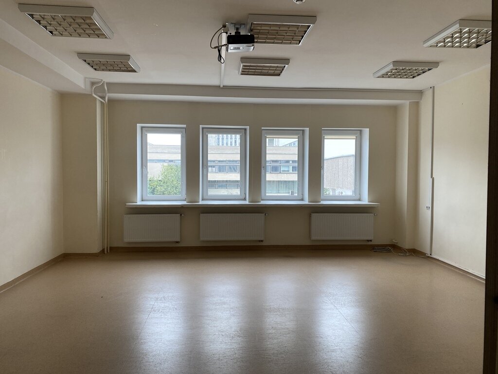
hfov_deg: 67.3
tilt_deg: -2.4
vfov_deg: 53.1
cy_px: 187
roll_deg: -0.2
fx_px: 374
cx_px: 249
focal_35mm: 26
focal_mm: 4.25
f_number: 1.8
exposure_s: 1/122
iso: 64
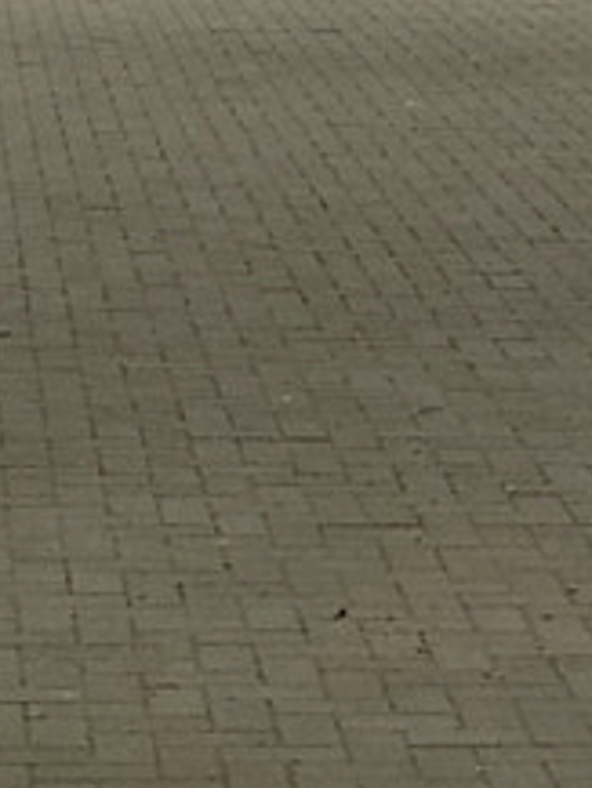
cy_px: -1714
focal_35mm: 192
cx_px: -251
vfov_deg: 8.4
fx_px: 4374
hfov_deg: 7.6
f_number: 2.2
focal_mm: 3.81
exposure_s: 1/382
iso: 125
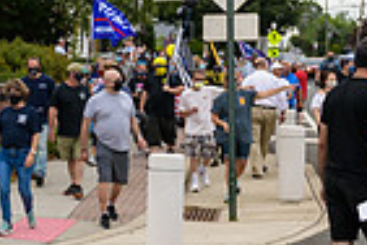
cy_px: 100
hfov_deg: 19.2
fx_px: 1009
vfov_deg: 13.8
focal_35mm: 99
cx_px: -94
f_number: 3.2
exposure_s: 1/640
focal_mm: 24
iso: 200
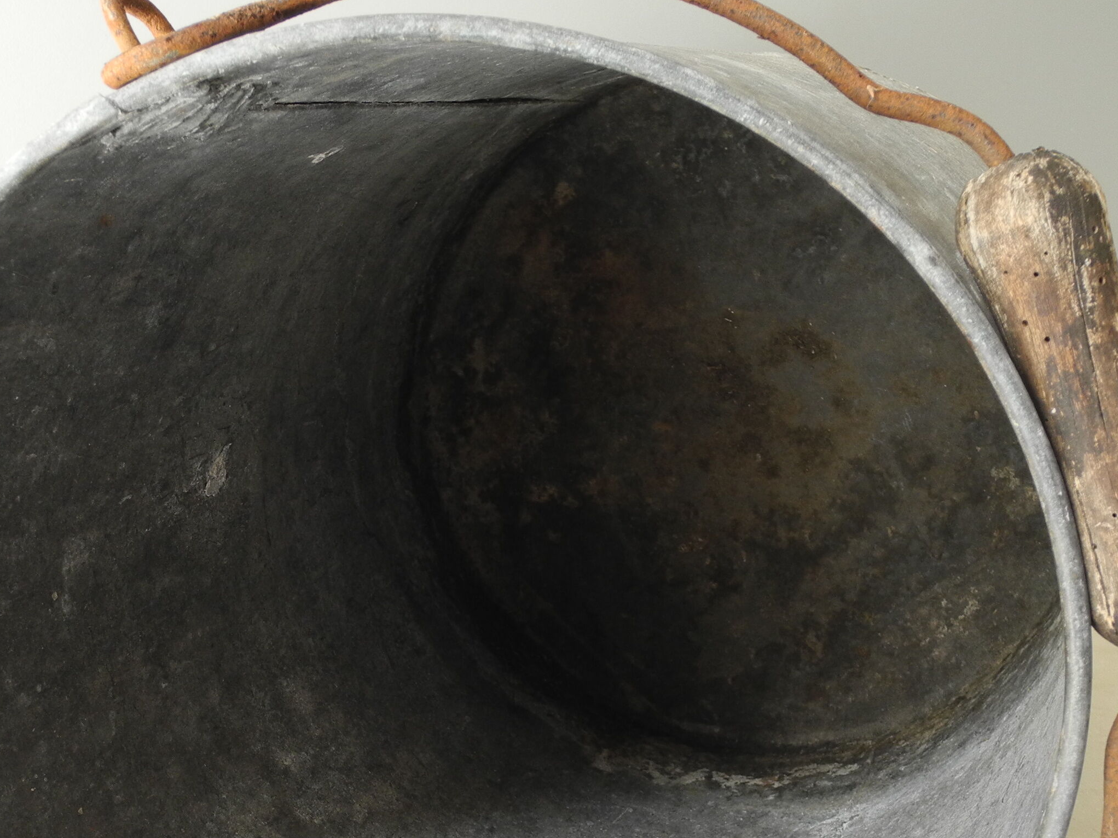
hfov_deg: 38.1
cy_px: 615
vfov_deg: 28.7
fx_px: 1615
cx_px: 465
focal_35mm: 50
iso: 120
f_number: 2.8
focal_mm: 6
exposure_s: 1/30
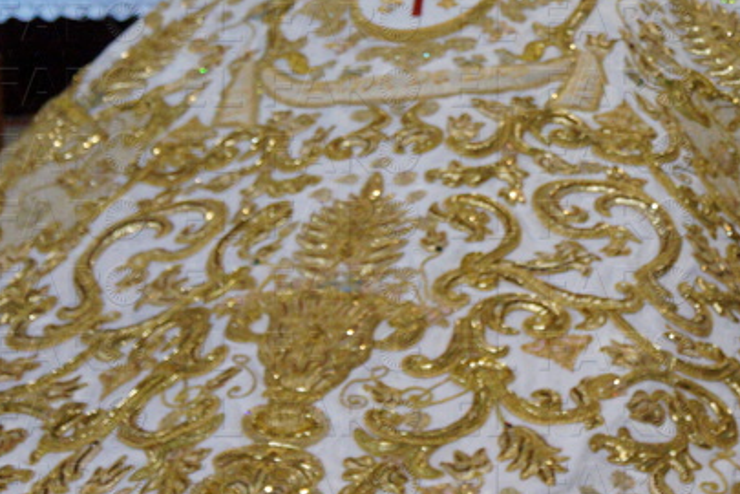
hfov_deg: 22.0
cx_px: 822
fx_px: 1794
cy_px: -44
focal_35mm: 87
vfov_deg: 15.3
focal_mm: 23
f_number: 4
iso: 3200
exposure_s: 1/160
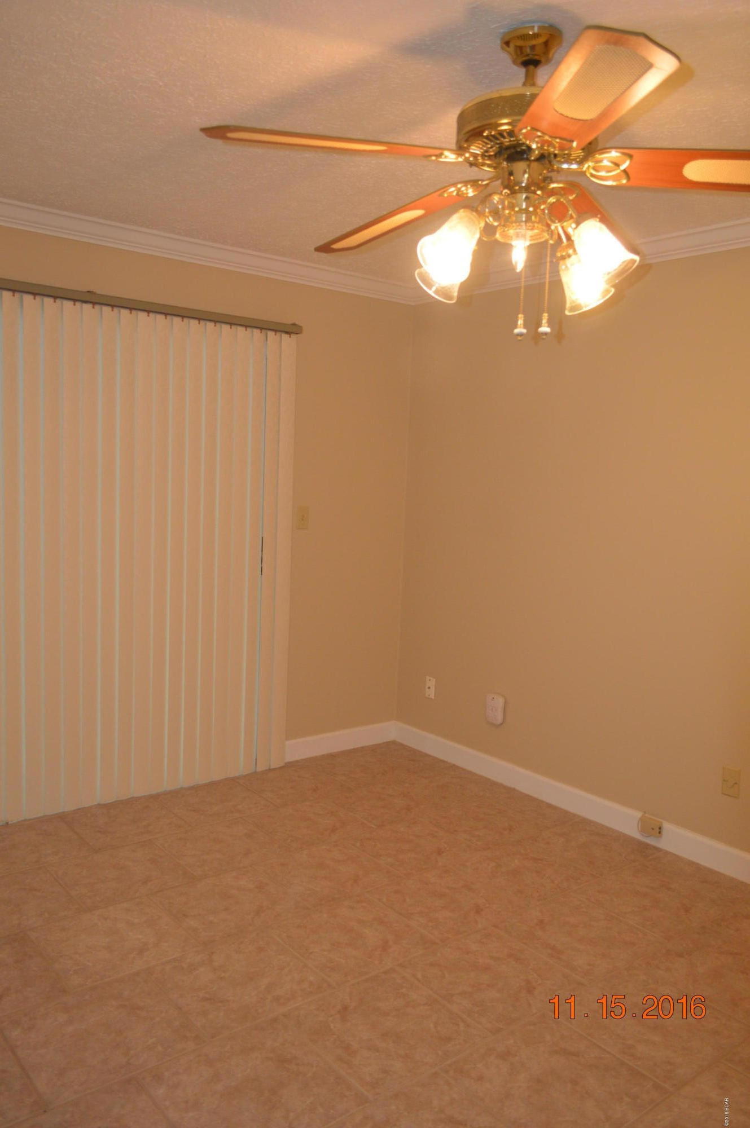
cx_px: 375
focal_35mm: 27
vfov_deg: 67.4
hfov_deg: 47.8
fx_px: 846
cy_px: 564
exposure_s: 1/60
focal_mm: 18
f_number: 4
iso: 400
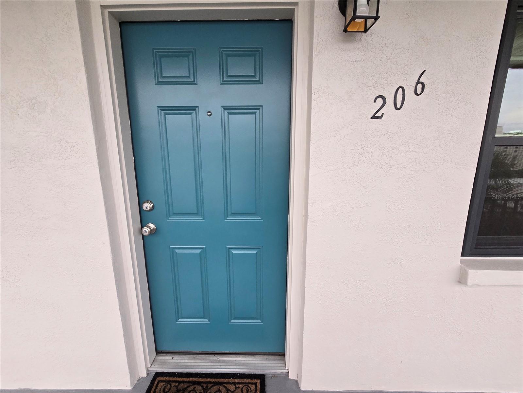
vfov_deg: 89.9
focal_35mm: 13
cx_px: 262
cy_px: 196
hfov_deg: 106.2
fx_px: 196
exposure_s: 1/2000
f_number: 2.2
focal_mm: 2.2
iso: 160
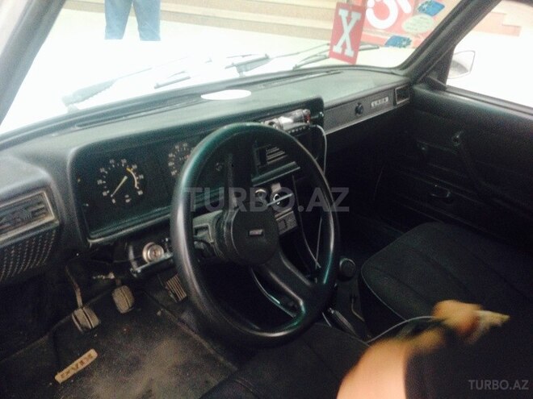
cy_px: 200
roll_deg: -7.1
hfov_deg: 55.4
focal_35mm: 33
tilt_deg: -25.8
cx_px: 266
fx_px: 508
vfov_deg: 42.9
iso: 250
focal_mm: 4.12
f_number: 2.4
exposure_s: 1/20
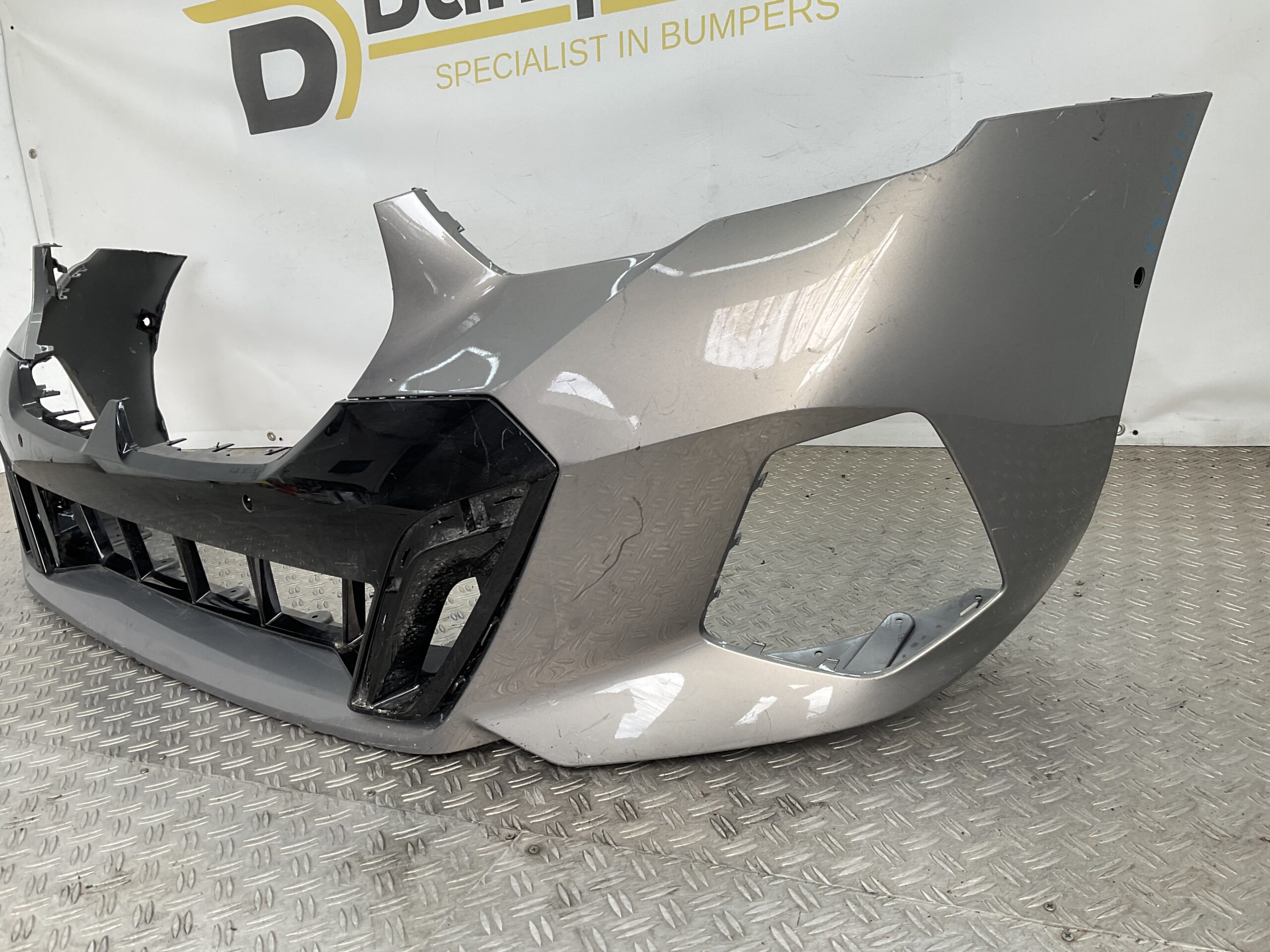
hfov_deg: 61.7
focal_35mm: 29
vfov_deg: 48.2
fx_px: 1064
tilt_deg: -16.1
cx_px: 635
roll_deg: +6.4
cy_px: 476
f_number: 1.8
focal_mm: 3
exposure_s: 1/135
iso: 16
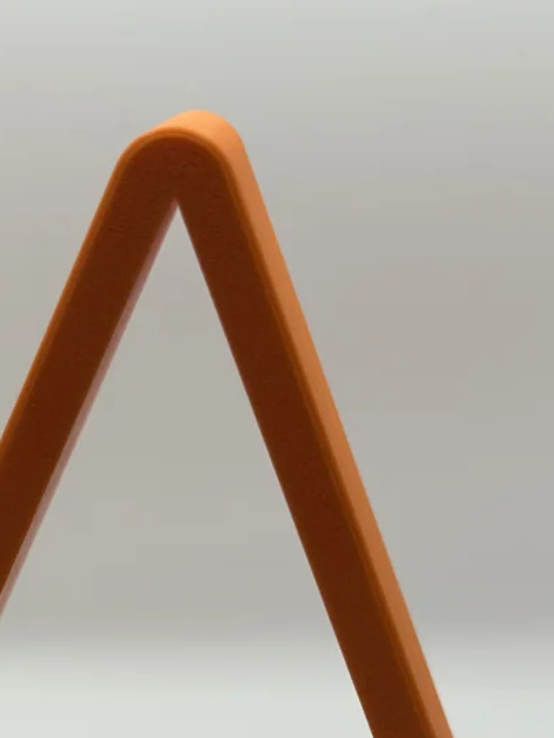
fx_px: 1962
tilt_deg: -14.9
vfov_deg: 20.8
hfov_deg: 16.0
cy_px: 677
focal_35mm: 92
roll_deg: -0.2
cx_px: 181
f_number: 1.78
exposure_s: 1/1212
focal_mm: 6.86
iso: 80
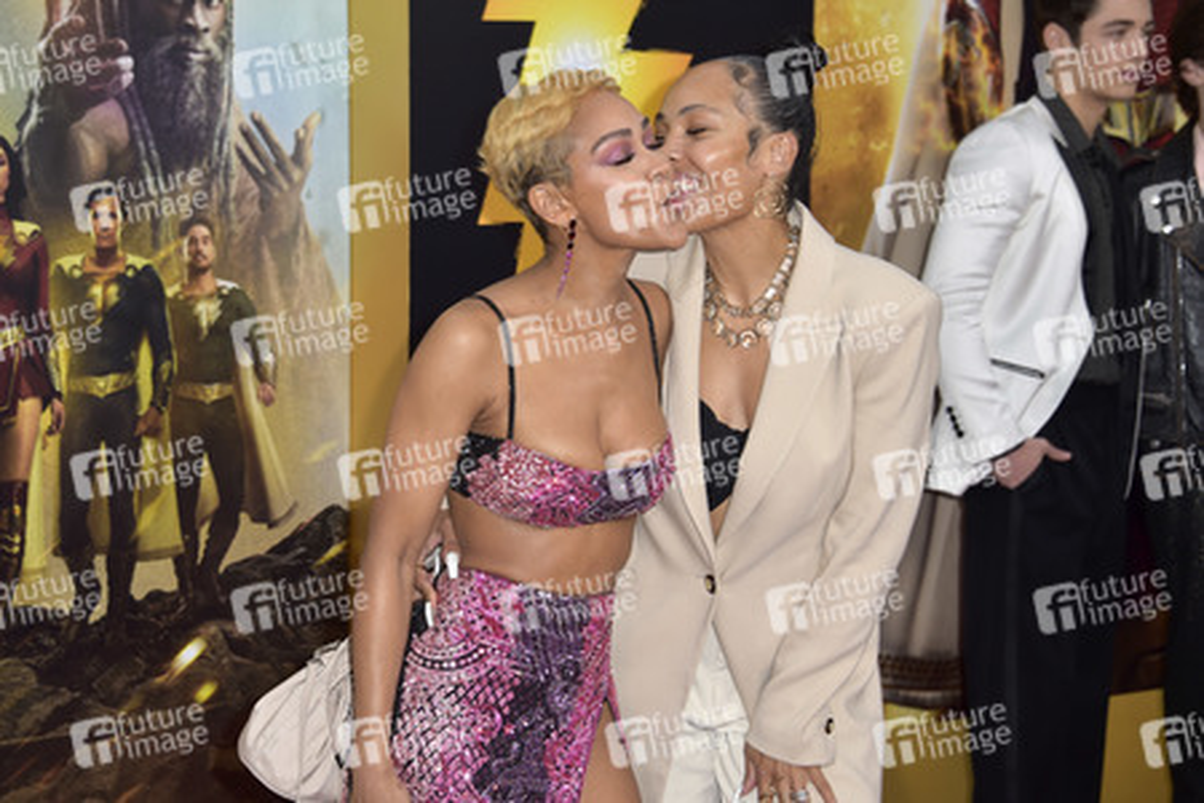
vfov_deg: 16.1
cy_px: 402
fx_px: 2843
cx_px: 602
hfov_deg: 23.9
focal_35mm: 85
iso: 400
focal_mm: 85
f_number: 6.3
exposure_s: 1/250
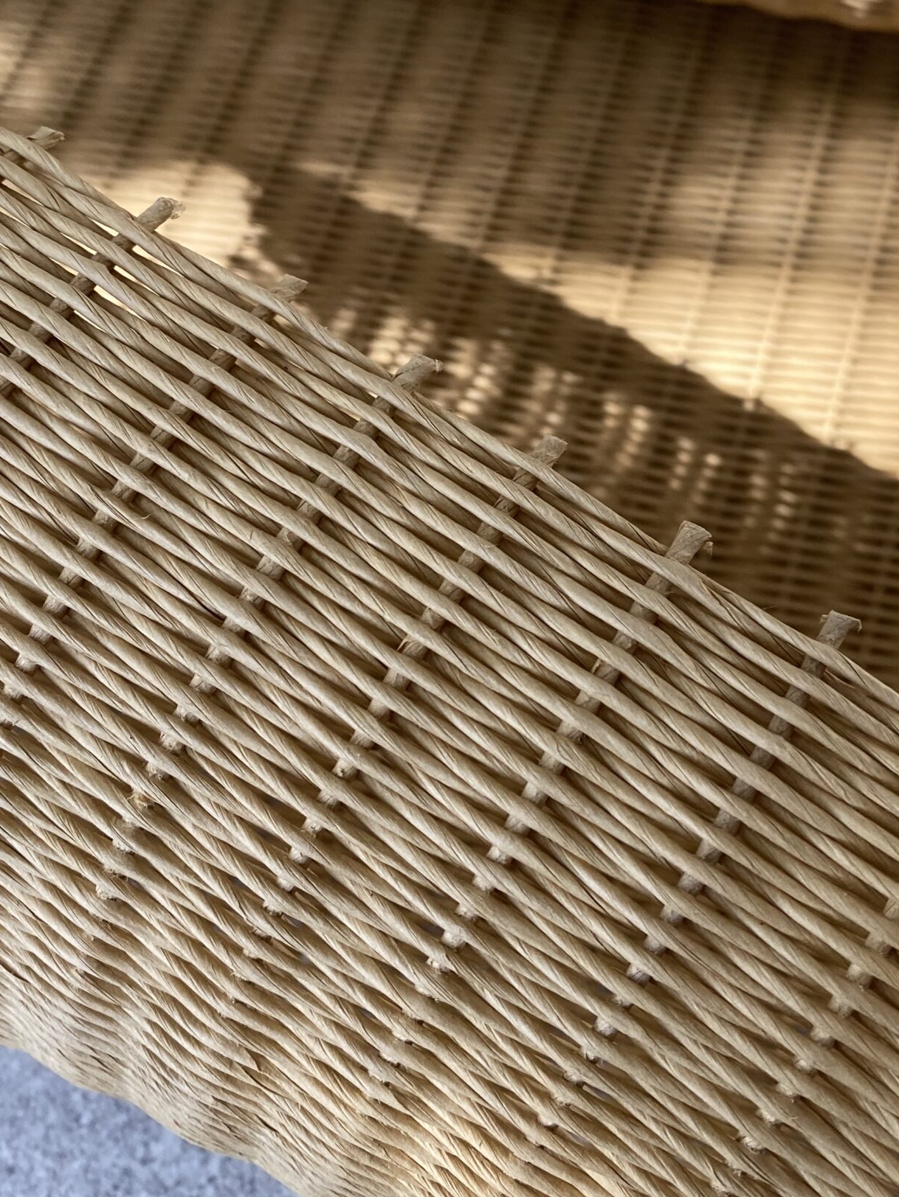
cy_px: 475
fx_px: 1419
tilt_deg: -66.9
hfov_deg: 35.0
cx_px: 548
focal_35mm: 41
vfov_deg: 45.5
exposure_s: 1/121
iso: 80
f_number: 1.8
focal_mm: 4.25
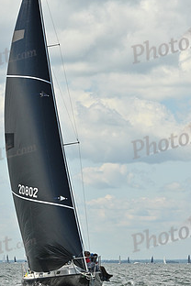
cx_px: 84
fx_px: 1480
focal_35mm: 186
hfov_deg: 7.4
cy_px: 101
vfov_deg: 11.0
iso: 250
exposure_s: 1/1250
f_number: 9
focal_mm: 100
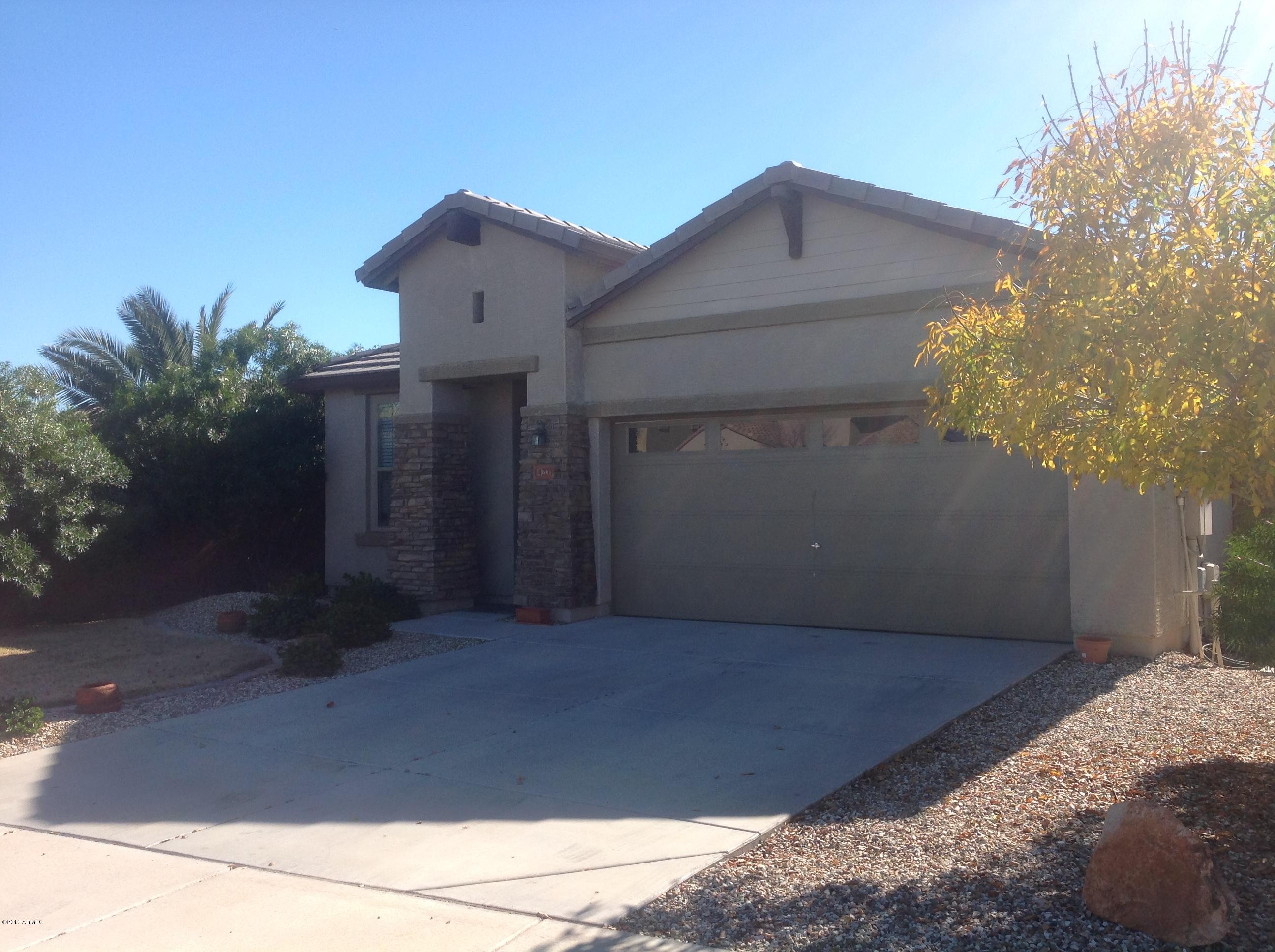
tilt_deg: +0.7
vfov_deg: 40.6
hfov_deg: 52.7
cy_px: 476
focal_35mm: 35
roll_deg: +0.3
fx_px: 1287
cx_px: 638
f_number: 2.4
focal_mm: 4.28
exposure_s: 1/1120
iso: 50
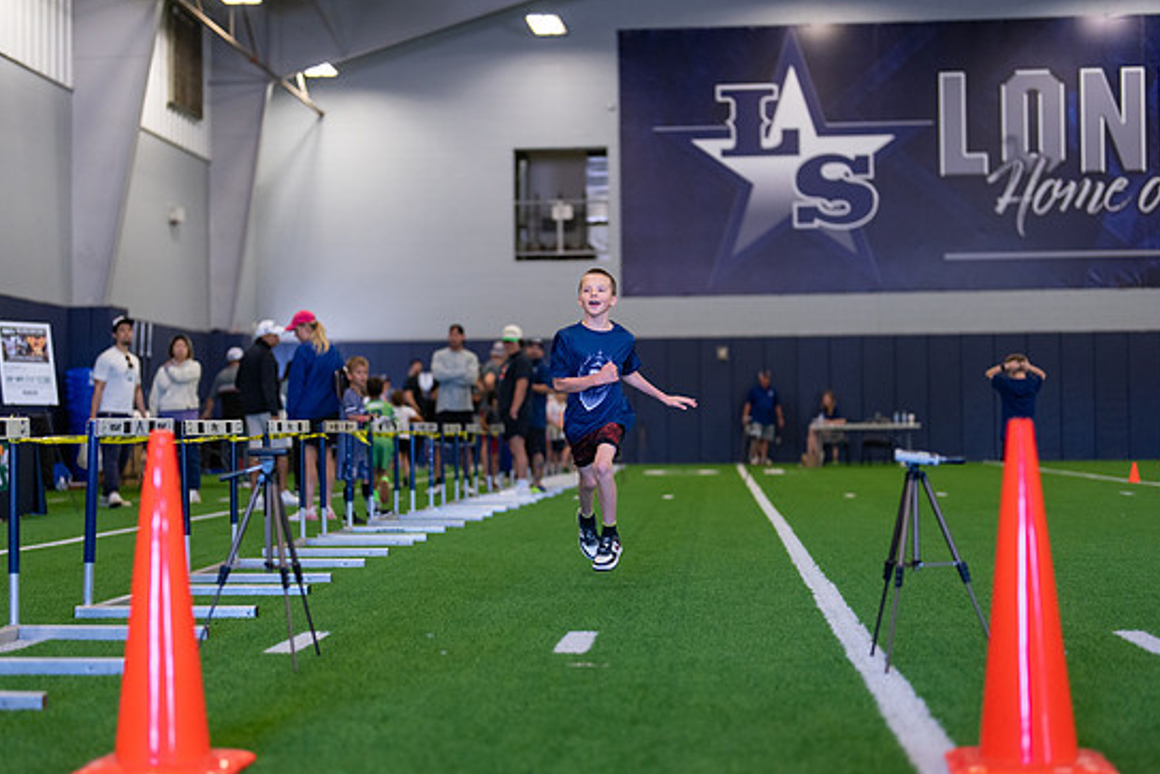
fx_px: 1869
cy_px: 414
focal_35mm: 58
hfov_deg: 34.5
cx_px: 595
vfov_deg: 23.4
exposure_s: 1/1000
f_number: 1.2
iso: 1250
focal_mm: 50
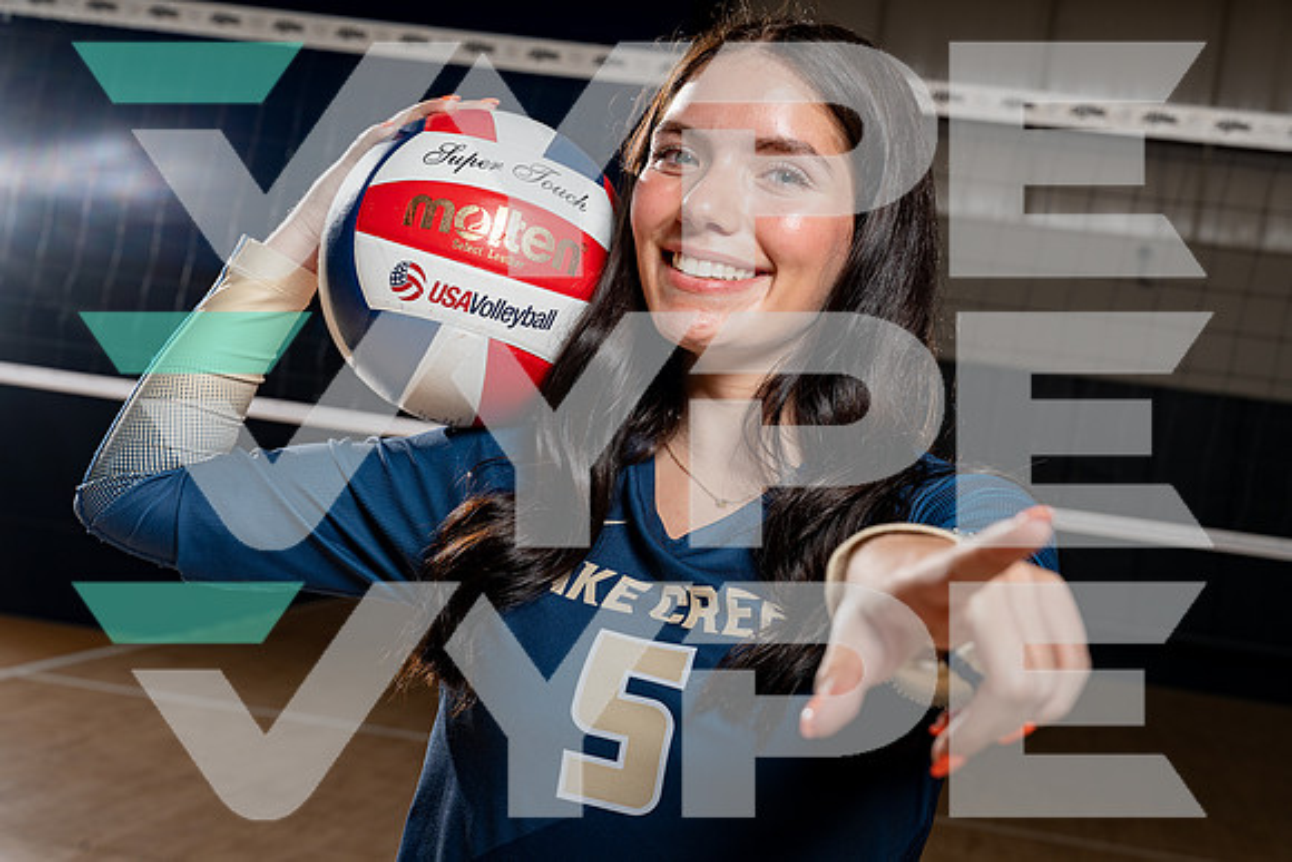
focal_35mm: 61
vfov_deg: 22.3
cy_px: 431
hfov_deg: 32.9
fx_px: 2190
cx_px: 646
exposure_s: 1/250
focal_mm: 61
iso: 100
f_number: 8
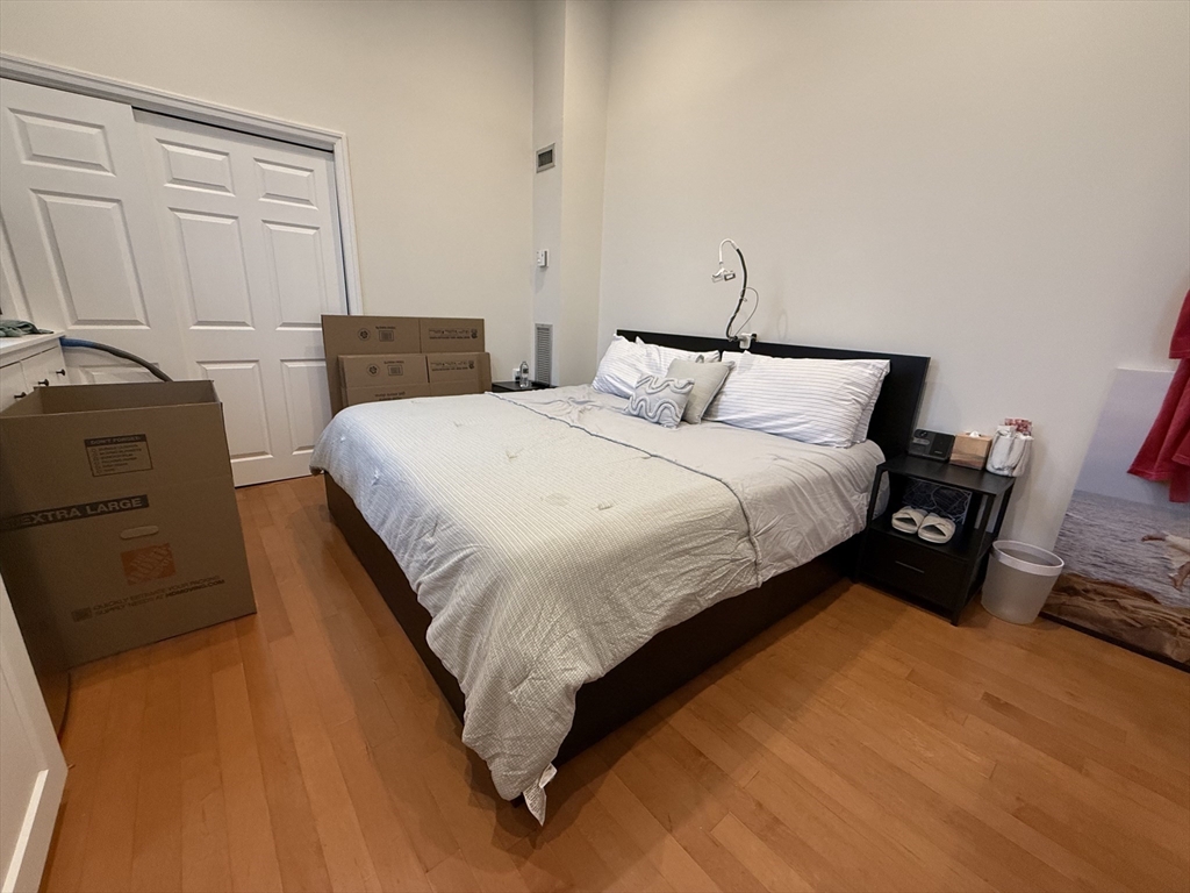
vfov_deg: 85.7
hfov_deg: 102.1
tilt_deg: -16.7
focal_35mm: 14
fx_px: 481
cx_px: 595
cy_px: 446
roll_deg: -2.0
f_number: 2.2
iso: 320
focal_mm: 2.22
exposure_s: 1/120
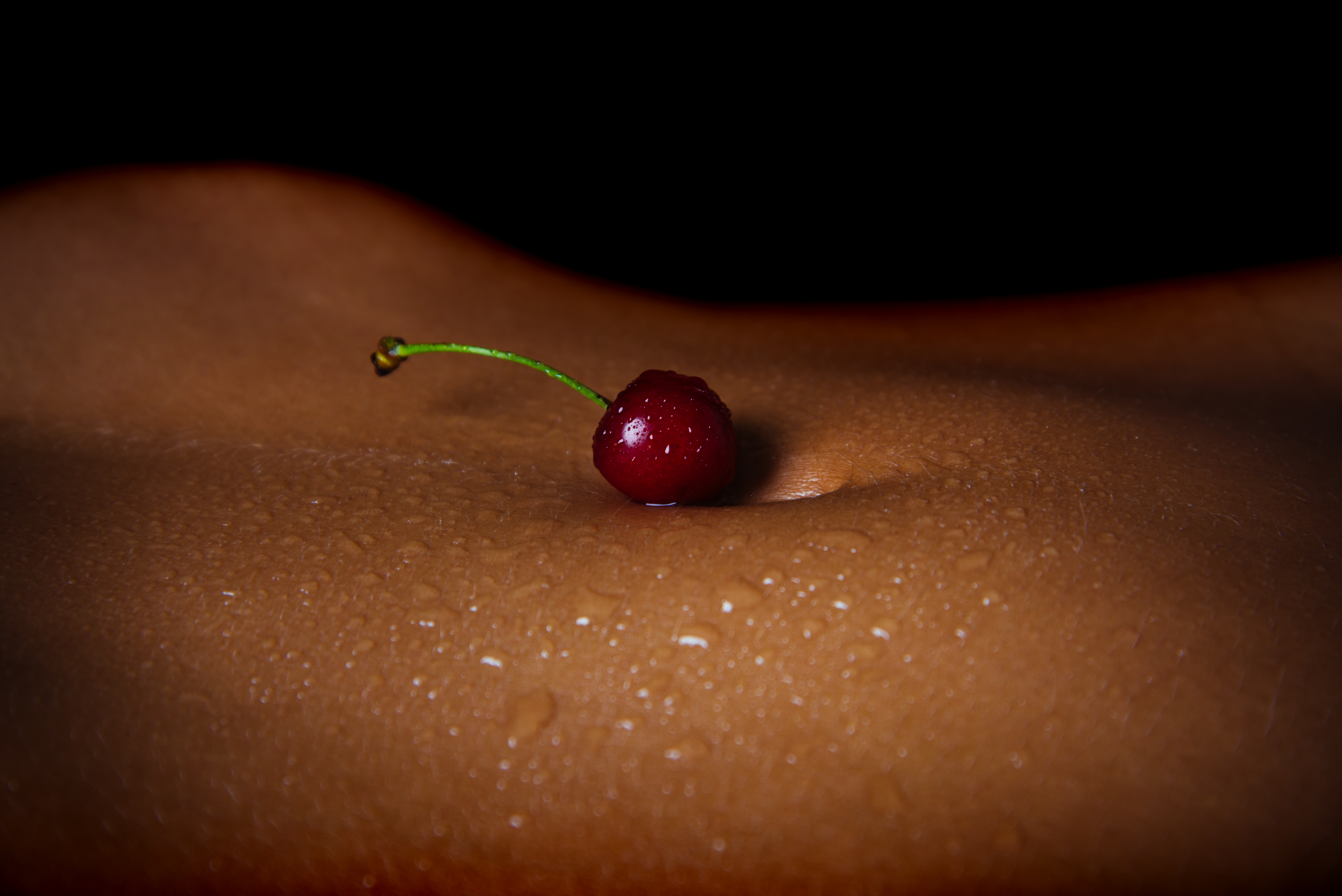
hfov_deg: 23.9
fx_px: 3169
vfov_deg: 16.1
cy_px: 448
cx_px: 671
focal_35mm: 85
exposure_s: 1/160
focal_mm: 85
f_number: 6.3
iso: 100
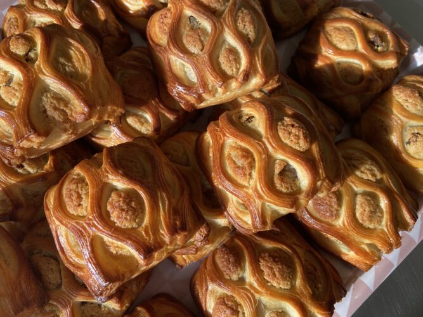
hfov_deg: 67.3
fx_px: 318
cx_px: 212
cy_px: 158
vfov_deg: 53.0
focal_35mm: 26
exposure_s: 1/121
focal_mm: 4.25
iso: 100
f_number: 1.8
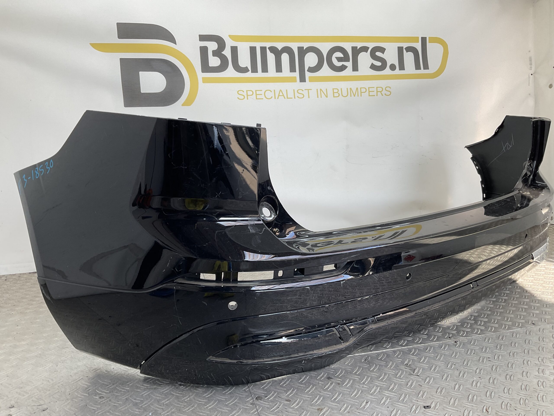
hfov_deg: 61.7
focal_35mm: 29
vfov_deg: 48.2
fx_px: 464
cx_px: 277
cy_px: 208
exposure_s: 1/114
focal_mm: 3
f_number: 1.8
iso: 16
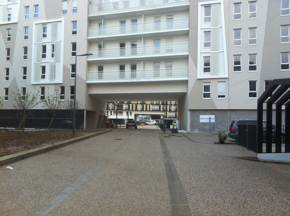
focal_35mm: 35
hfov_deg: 52.7
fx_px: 293
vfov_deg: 40.6
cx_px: 145
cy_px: 108
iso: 80
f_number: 2.8
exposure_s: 1/120
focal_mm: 3.85
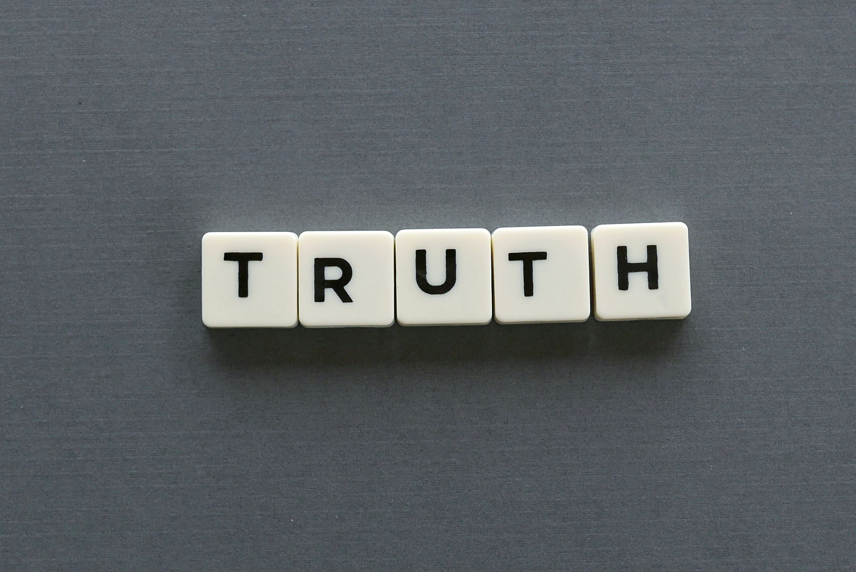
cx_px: 428
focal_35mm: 150
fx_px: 3569
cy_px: 286
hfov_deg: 13.7
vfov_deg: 9.2
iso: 200
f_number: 5.6
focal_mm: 34
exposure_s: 1/250
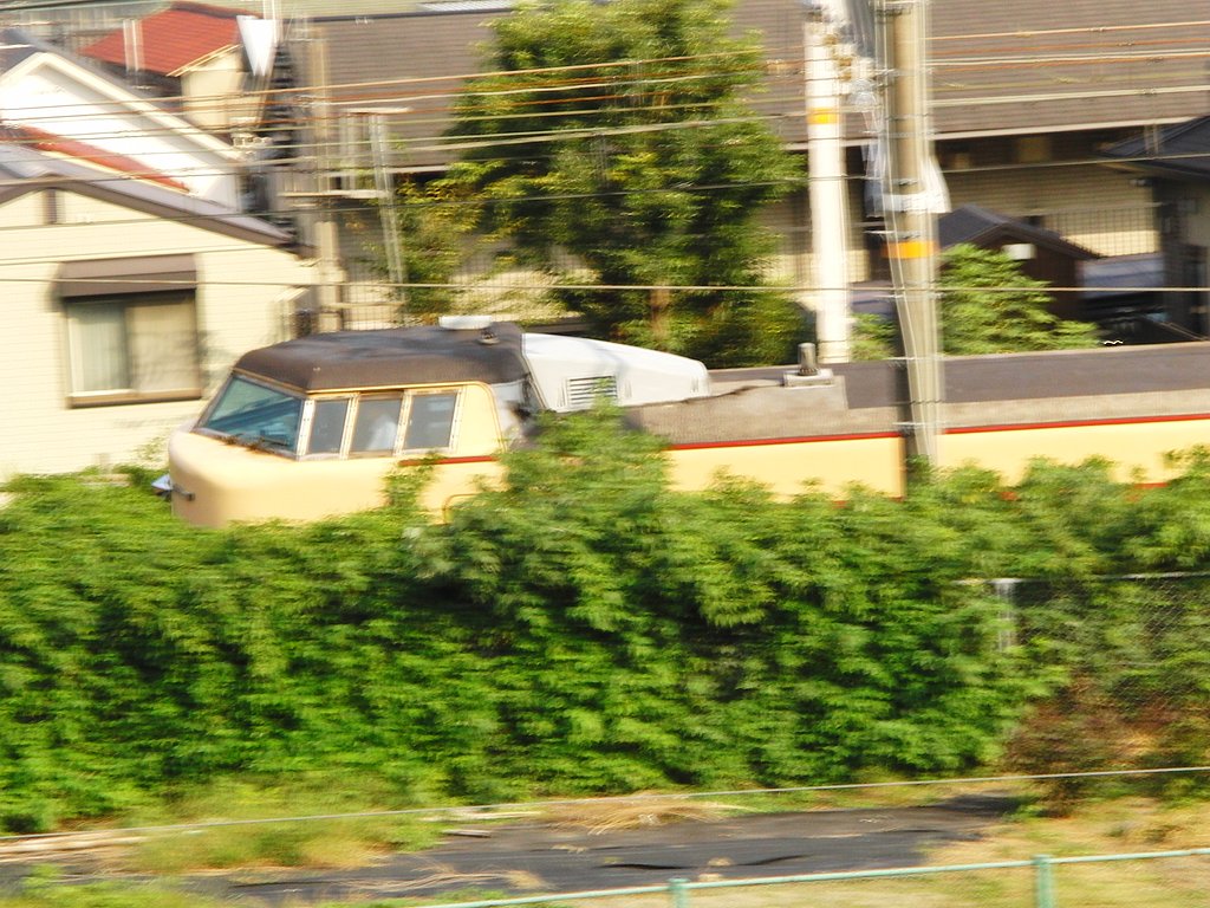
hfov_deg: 10.7
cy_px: 454
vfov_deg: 8.1
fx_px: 6432
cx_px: 605
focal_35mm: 184
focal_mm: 32.6
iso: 100
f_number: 7.7
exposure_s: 1/125
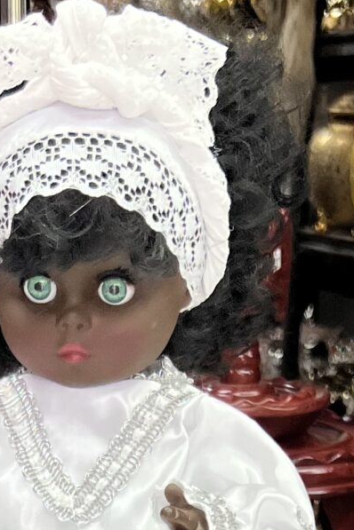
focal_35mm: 116
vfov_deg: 15.4
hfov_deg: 11.8
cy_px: 921
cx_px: 105
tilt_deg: -24.9
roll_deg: +0.0
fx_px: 1711
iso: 125
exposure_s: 1/120
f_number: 1.5
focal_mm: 5.7
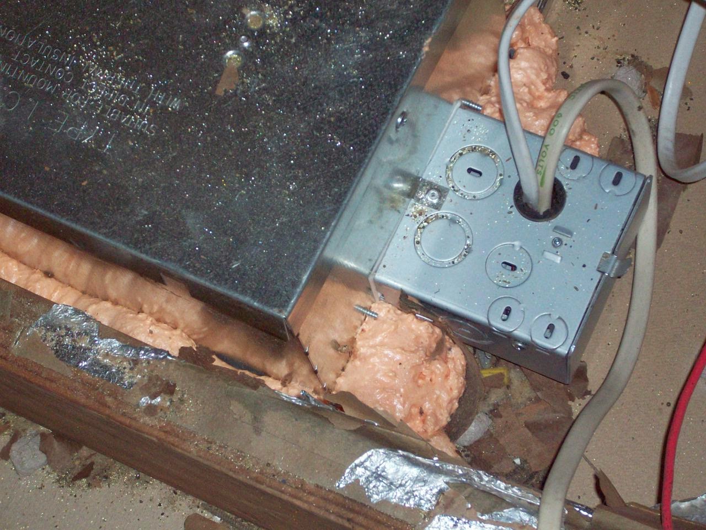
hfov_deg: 17.7
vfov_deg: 13.3
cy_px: 265
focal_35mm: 111
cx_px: 353
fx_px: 2264
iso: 200
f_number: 5.2
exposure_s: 1/128
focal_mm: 18.6
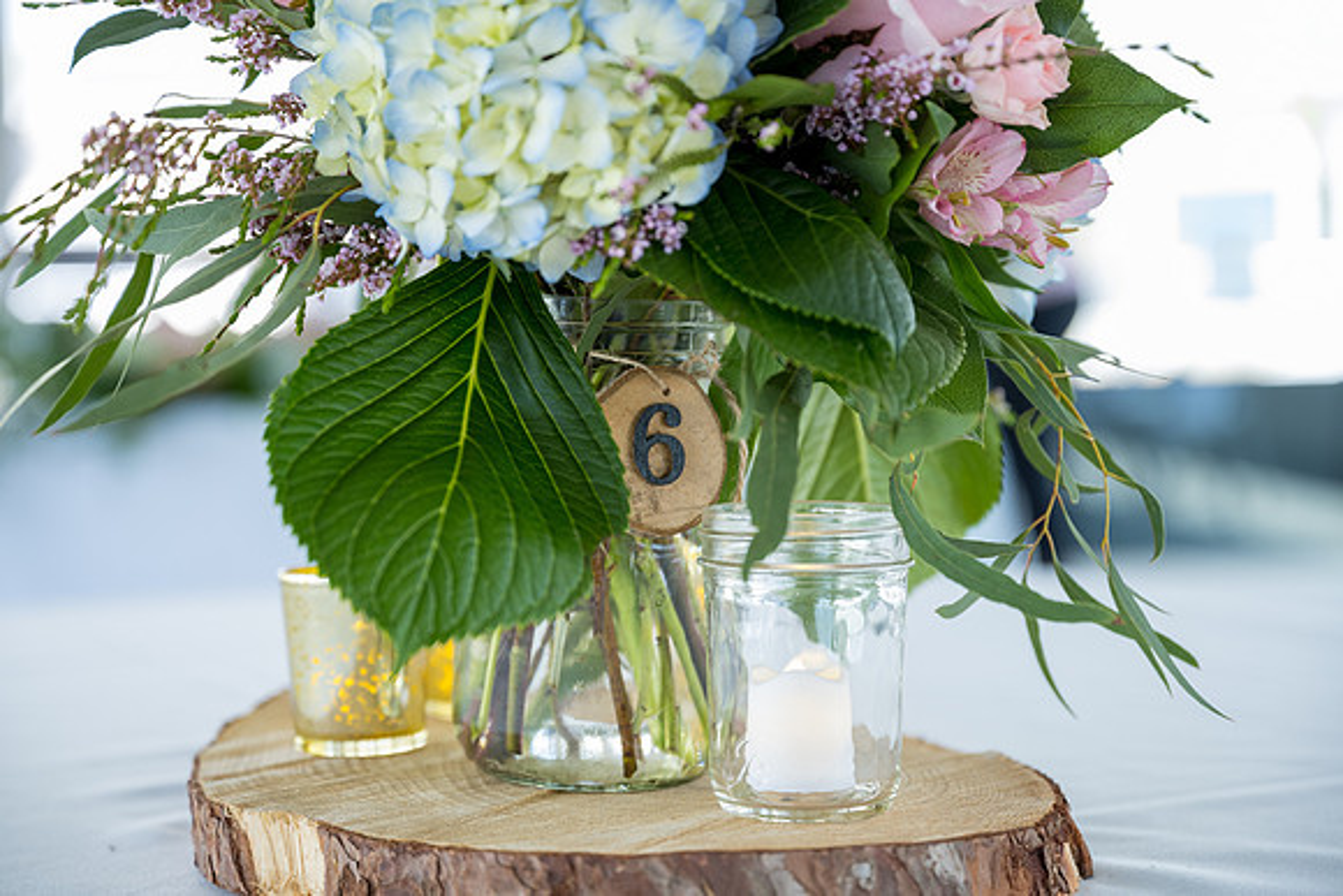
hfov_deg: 28.8
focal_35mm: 70
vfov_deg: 19.5
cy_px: 448
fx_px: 2612
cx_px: 672
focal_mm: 70
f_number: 3.2
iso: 250
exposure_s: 1/125
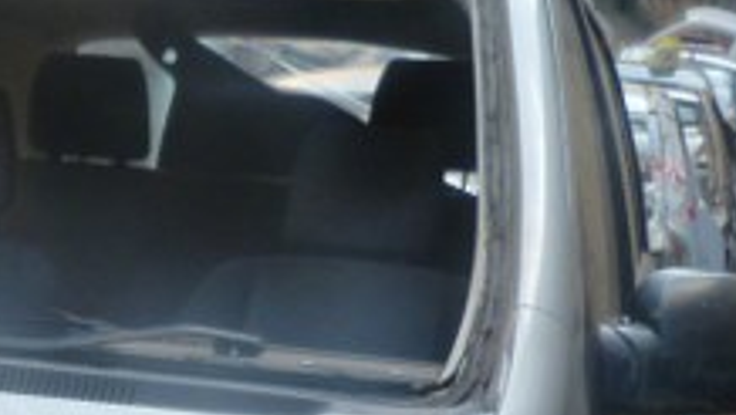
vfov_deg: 11.2
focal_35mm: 100
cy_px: 779
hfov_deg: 20.1
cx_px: -135
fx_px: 1953
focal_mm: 4.5
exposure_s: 1/100
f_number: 3.2
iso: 125
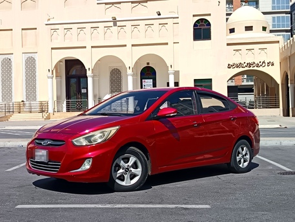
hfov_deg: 39.6
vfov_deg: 30.3
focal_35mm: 48
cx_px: 148
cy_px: 111
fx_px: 409
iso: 100
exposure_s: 1/862
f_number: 1.75
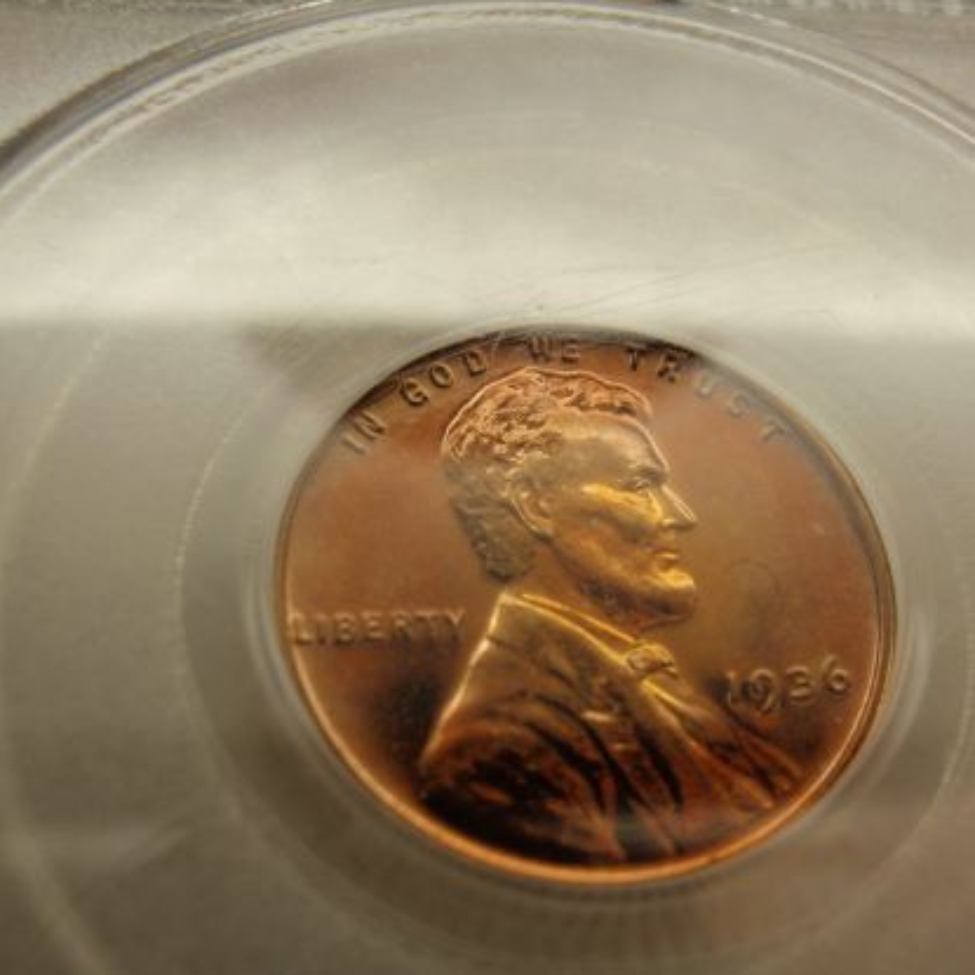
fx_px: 1530
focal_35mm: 48
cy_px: 489
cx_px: 621
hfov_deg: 35.1
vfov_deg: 35.4
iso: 64
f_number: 3.9
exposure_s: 1/50
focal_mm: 7.25
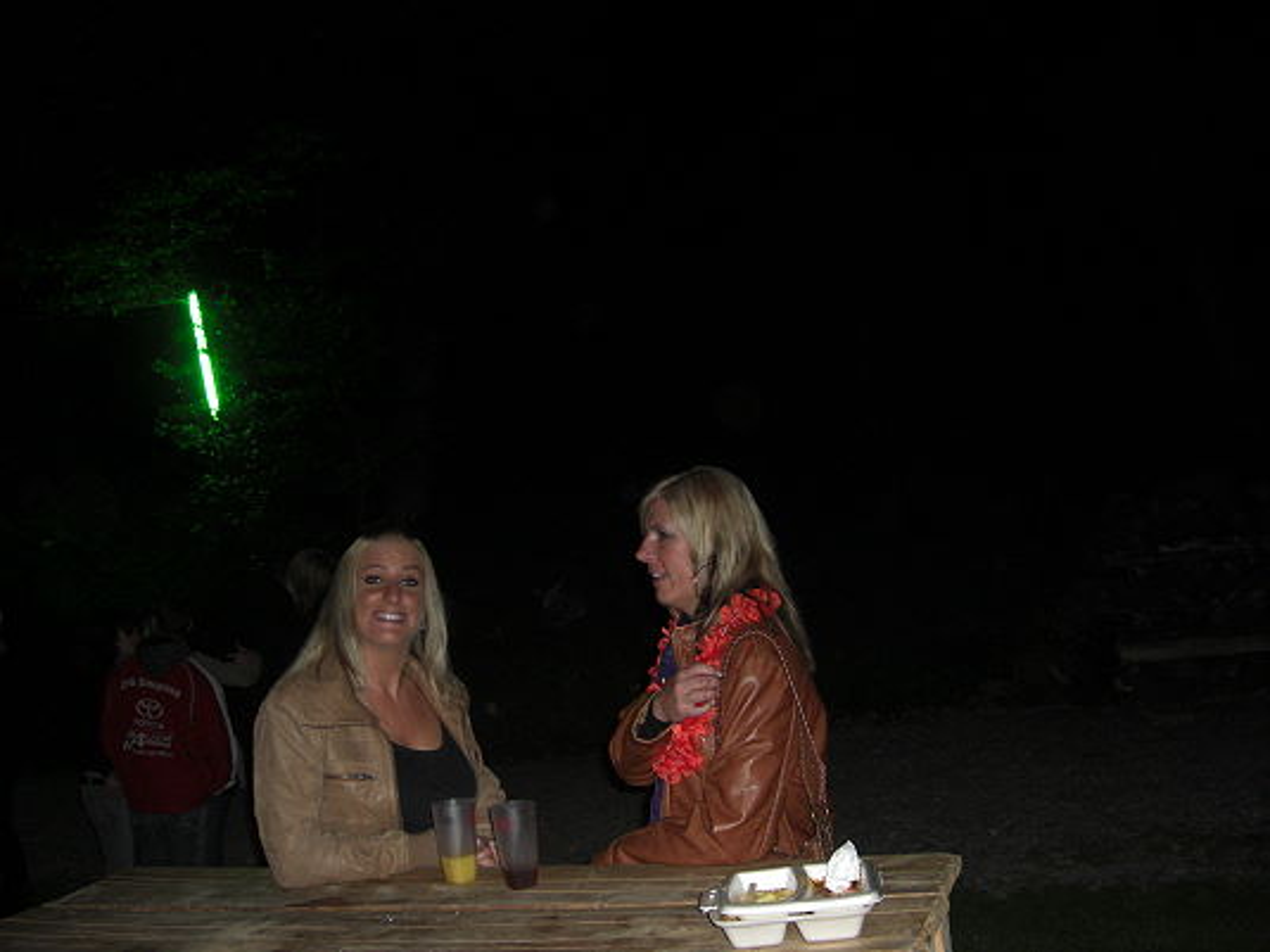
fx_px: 1394
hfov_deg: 49.0
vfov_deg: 37.7
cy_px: 476
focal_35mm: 38
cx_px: 635
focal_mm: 7.9
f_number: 2.8
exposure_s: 1/60
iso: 200
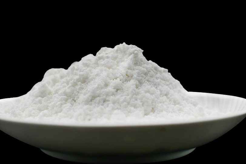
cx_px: 118
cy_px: 73
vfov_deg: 21.1
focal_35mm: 65
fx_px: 442
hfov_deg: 31.1
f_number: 4
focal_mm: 35
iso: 100
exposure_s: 1/50
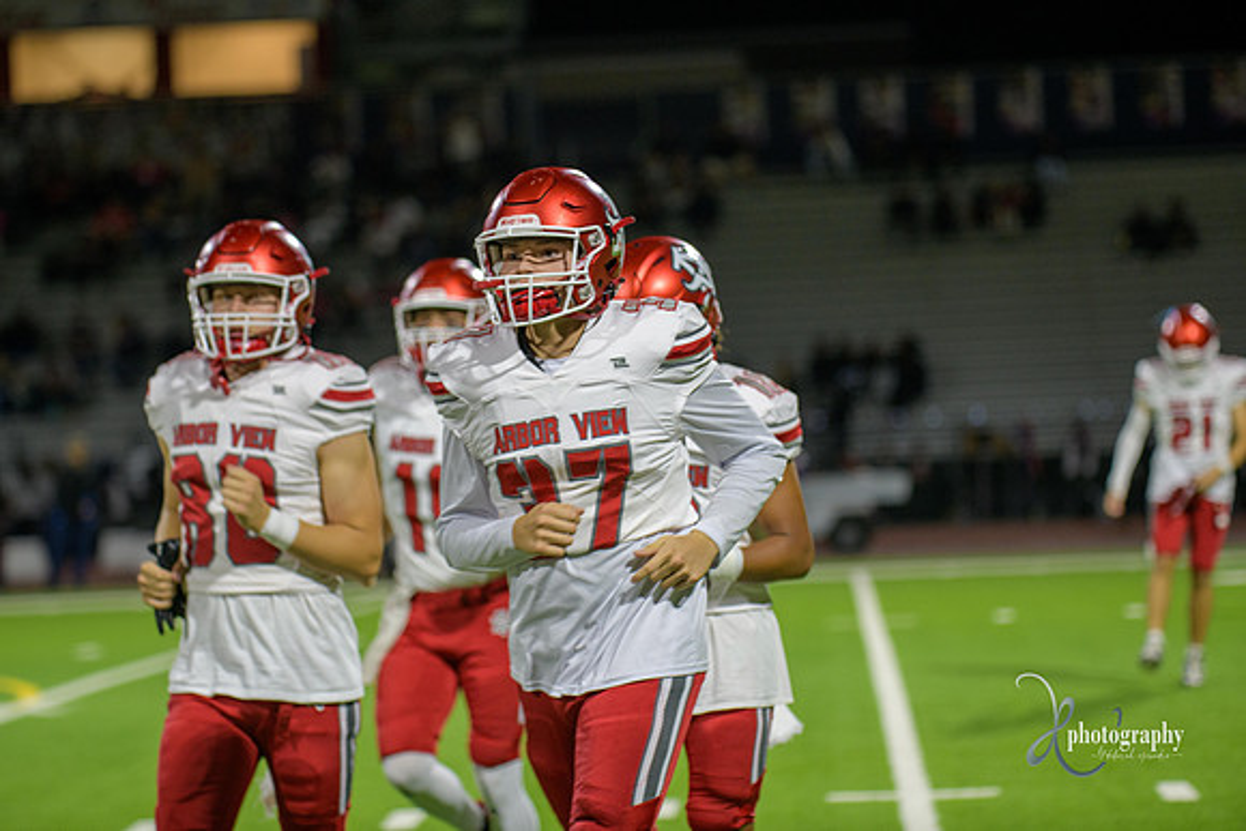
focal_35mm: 145
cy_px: 416
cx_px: 623
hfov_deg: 14.2
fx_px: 5020
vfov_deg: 9.5
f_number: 2.8
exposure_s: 1/250
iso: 1250
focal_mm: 145
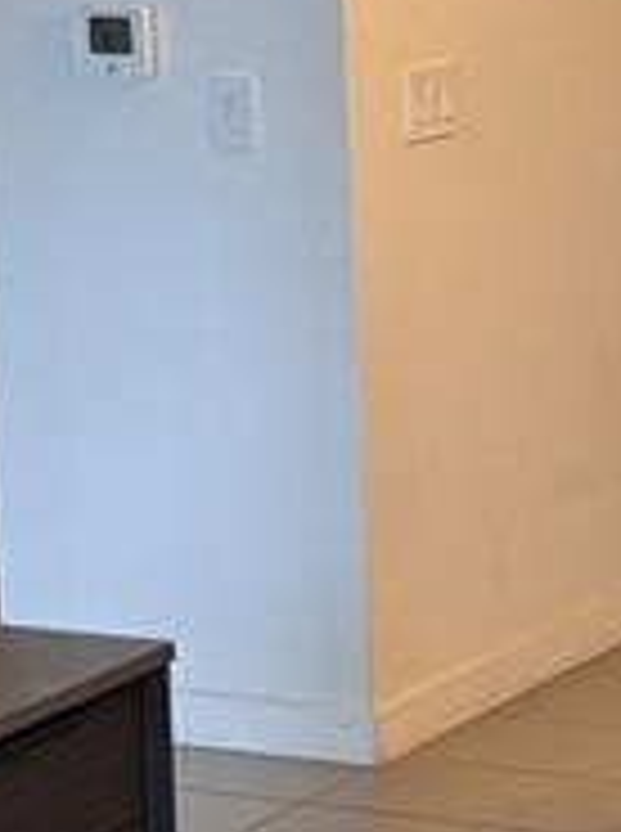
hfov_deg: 9.4
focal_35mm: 156
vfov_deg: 12.7
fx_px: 3744
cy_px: 544
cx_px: 706
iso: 160
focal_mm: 6.76
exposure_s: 1/120
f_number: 1.78
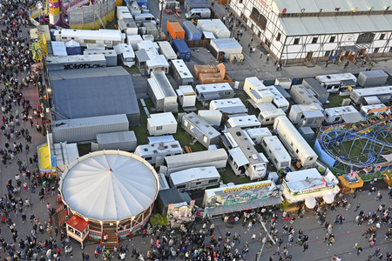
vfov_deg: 34.2
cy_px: 130
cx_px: 196
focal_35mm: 39
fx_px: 425
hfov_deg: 49.6
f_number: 4.2
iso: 400
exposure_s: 1/200
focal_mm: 26
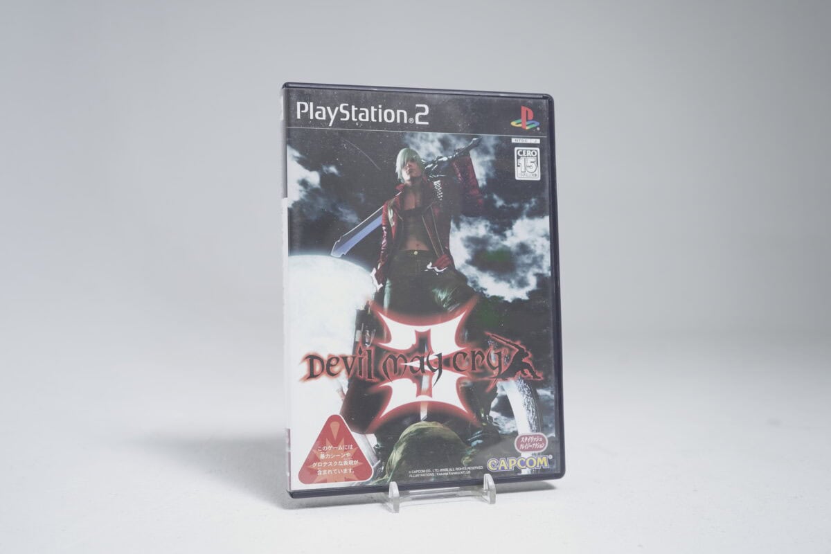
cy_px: 277
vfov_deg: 35.9
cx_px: 416
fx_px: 854
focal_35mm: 37
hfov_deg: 51.9
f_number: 5.6
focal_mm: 37
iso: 640
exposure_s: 1/25
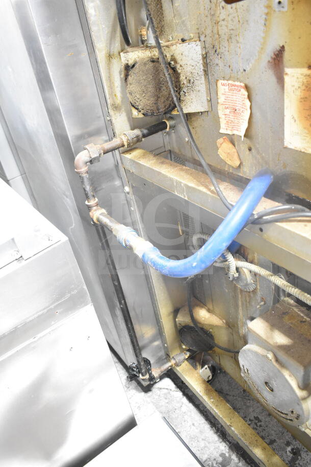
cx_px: 156
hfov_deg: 43.6
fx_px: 388
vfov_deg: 61.9
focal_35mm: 30
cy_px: 234
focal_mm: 20
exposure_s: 1/30
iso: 2200
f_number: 3.5
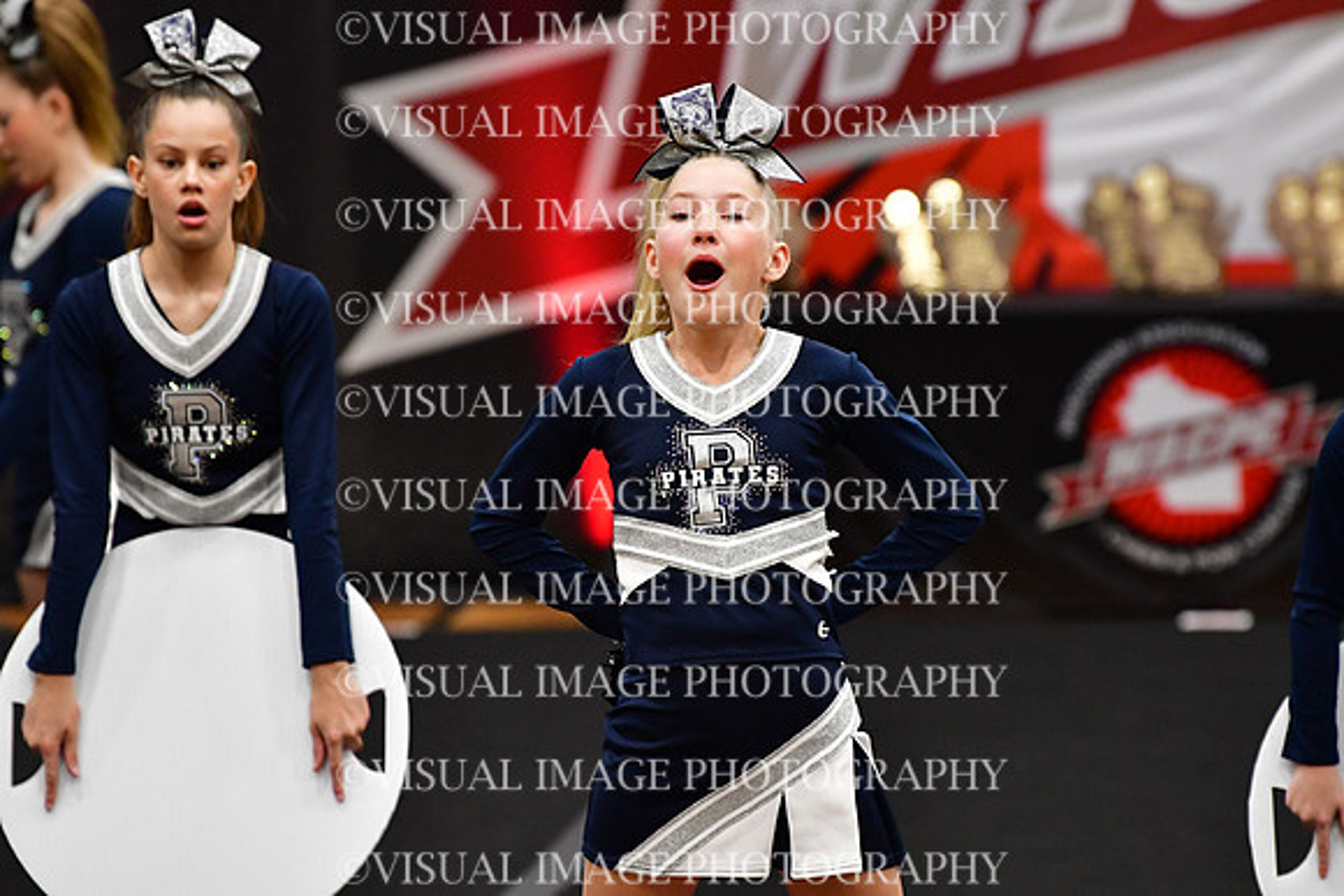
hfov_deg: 6.9
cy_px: 448
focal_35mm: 300
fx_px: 11202
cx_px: 672
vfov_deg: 4.6
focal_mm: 200
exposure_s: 1/500
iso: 4000
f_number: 3.5
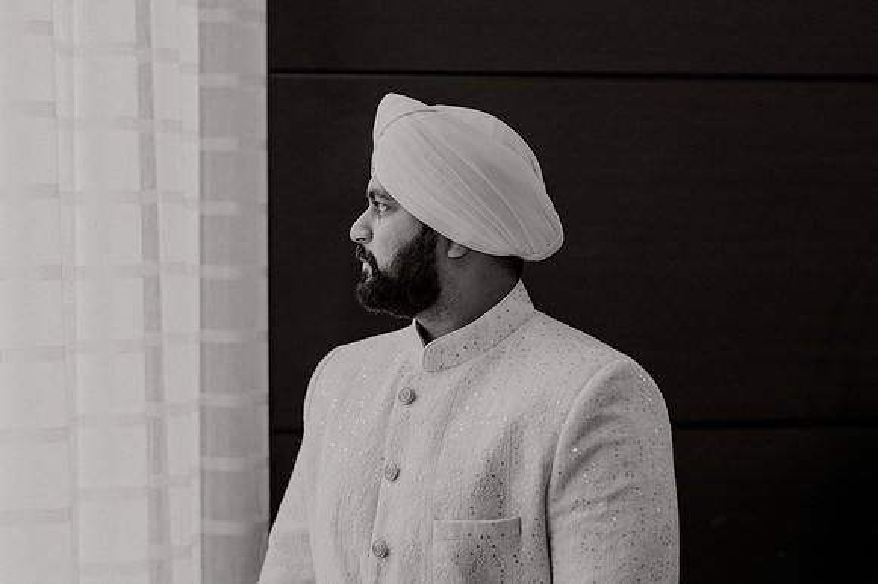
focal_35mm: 58
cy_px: 292
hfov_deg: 34.5
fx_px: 1414
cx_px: 439
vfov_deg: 23.4
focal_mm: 58
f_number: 2.2
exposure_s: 1/100
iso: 1000
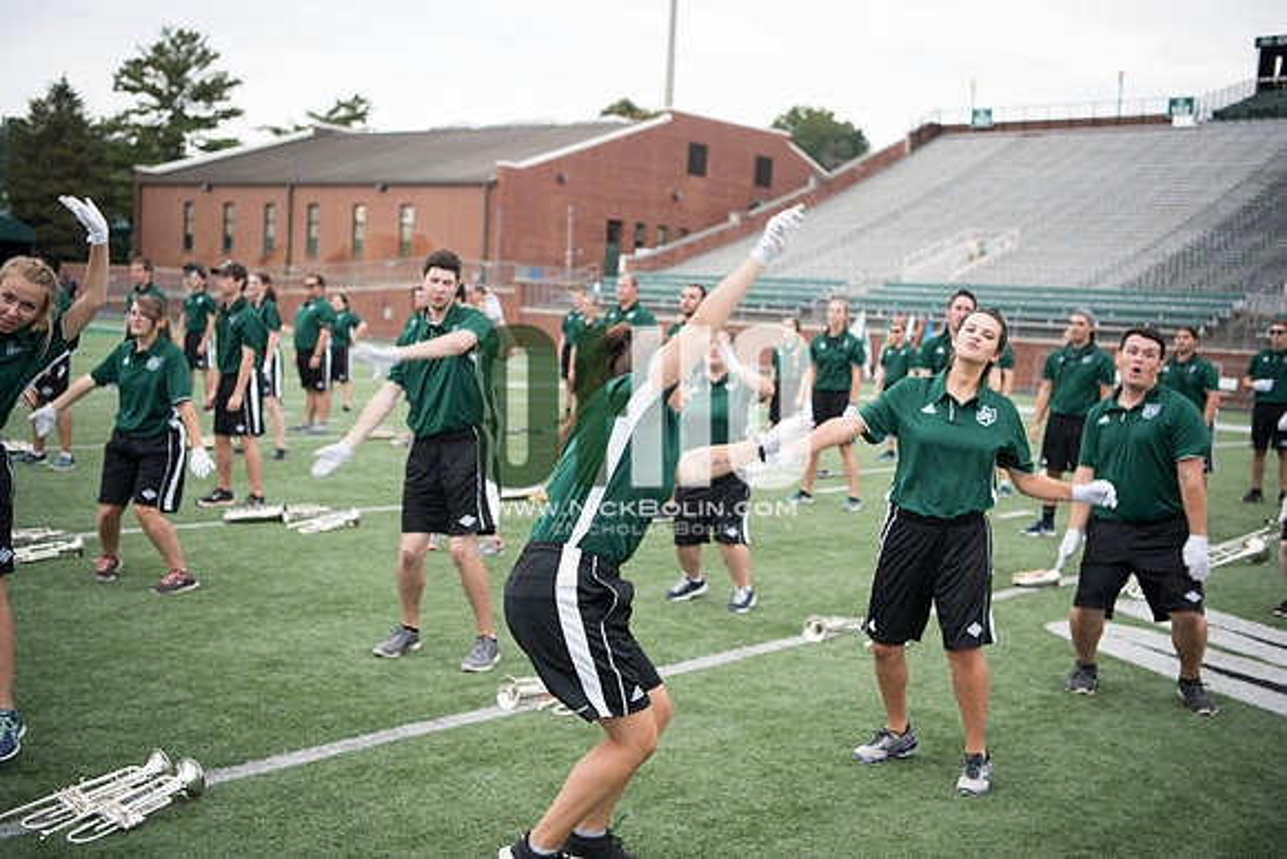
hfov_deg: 42.7
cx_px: 644
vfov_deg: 29.3
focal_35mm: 46
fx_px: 1645
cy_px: 430
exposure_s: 1/400
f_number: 2.8
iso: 400
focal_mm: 46
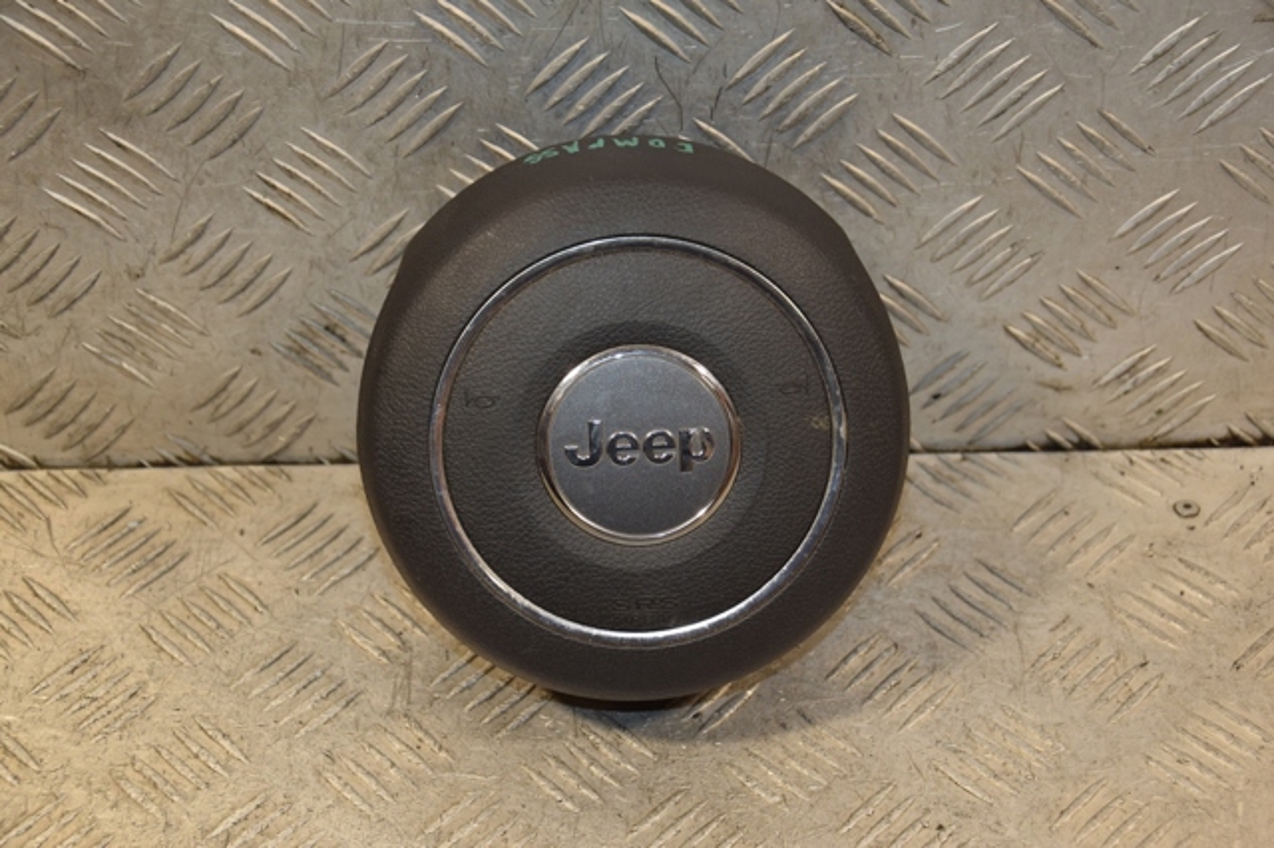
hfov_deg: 27.0
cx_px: 637
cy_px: 424
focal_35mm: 75
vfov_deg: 18.2
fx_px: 2653
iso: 800
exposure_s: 1/160
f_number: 5
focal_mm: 50
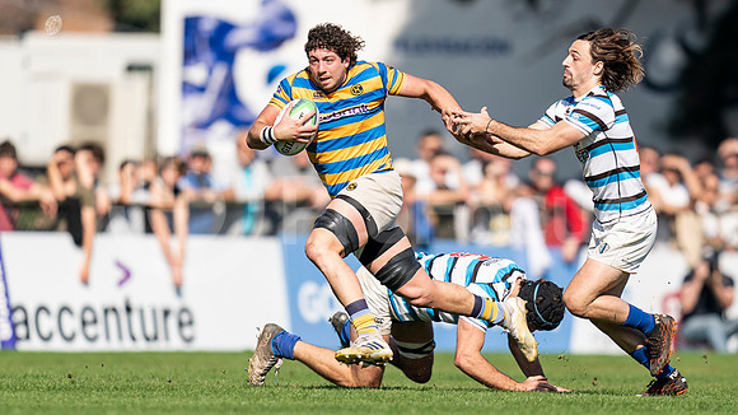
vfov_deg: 1.6
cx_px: 434
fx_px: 14755
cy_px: 233
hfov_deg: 2.9
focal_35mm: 754
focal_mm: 400
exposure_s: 1/1250
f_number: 2.8
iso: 100
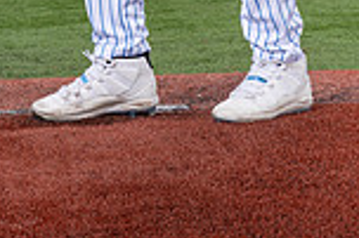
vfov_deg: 9.1
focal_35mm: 139
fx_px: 1385
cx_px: 184
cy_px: -271
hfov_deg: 14.8
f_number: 8
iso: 100
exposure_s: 1/250
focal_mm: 47
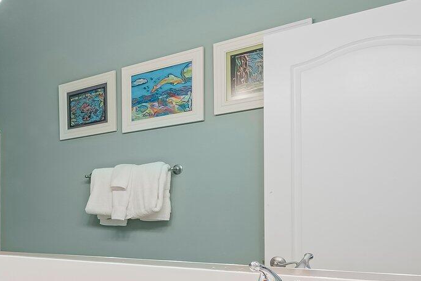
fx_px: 456
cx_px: -12
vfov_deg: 33.3
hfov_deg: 42.0
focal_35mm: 39
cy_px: 224
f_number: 9
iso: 400
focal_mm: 13
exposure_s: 1/3
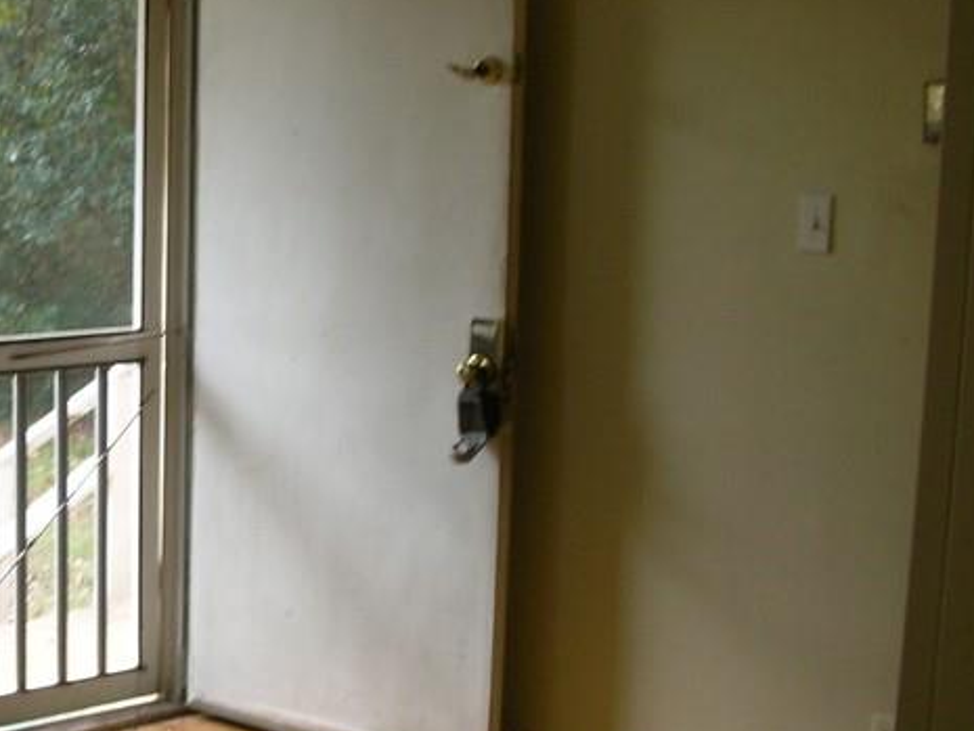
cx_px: 17
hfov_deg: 24.3
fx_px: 2167
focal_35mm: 77
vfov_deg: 19.1
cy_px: 387
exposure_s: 1/35.4
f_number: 3
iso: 50
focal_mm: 5.8
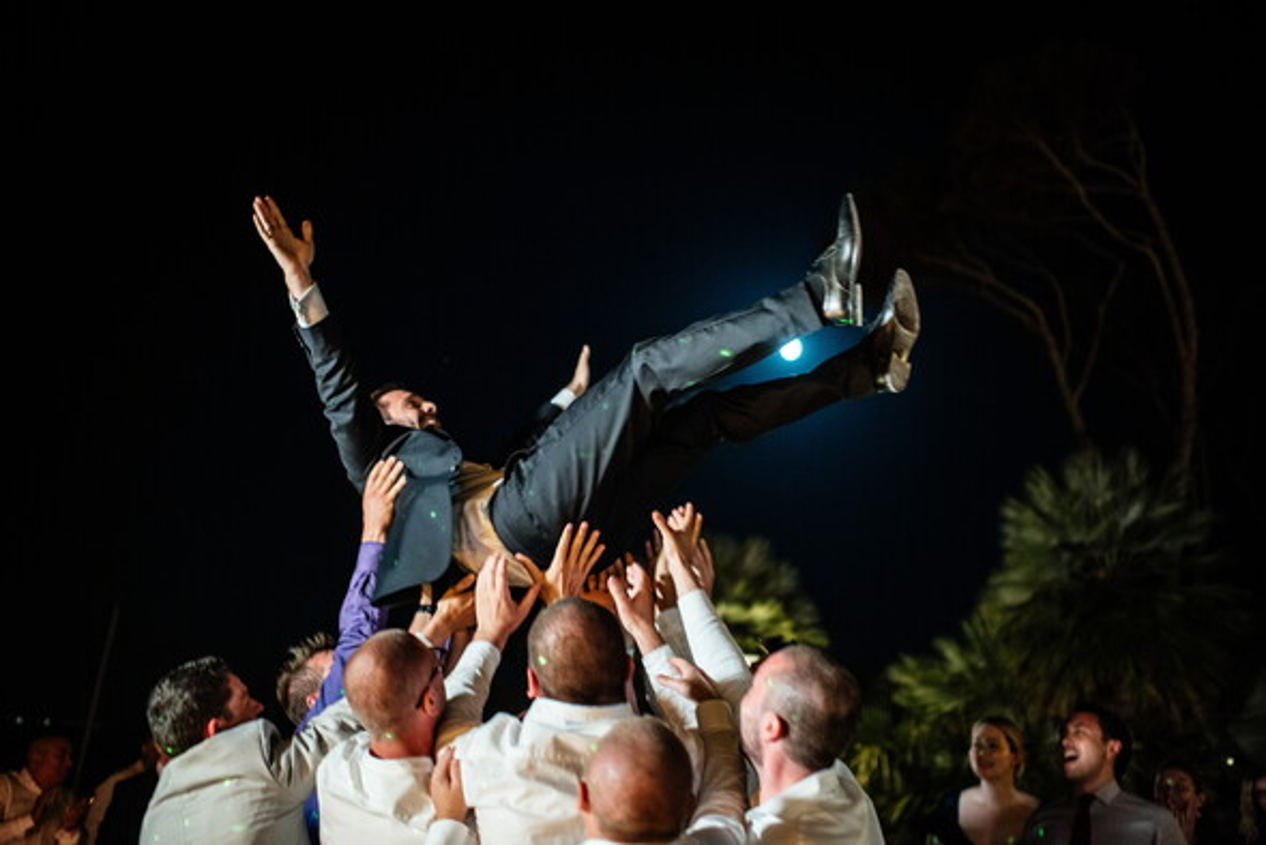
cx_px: 633
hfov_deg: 54.4
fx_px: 1231
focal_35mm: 35
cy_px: 422
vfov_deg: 37.9
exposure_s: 1/125
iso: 1000
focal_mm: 35
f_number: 1.6
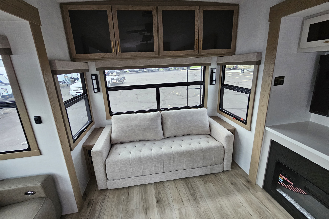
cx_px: 162
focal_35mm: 14
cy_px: 101
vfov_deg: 81.1
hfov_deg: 104.2
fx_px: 128
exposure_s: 1/60.2
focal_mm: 2.2
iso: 200
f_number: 2.2
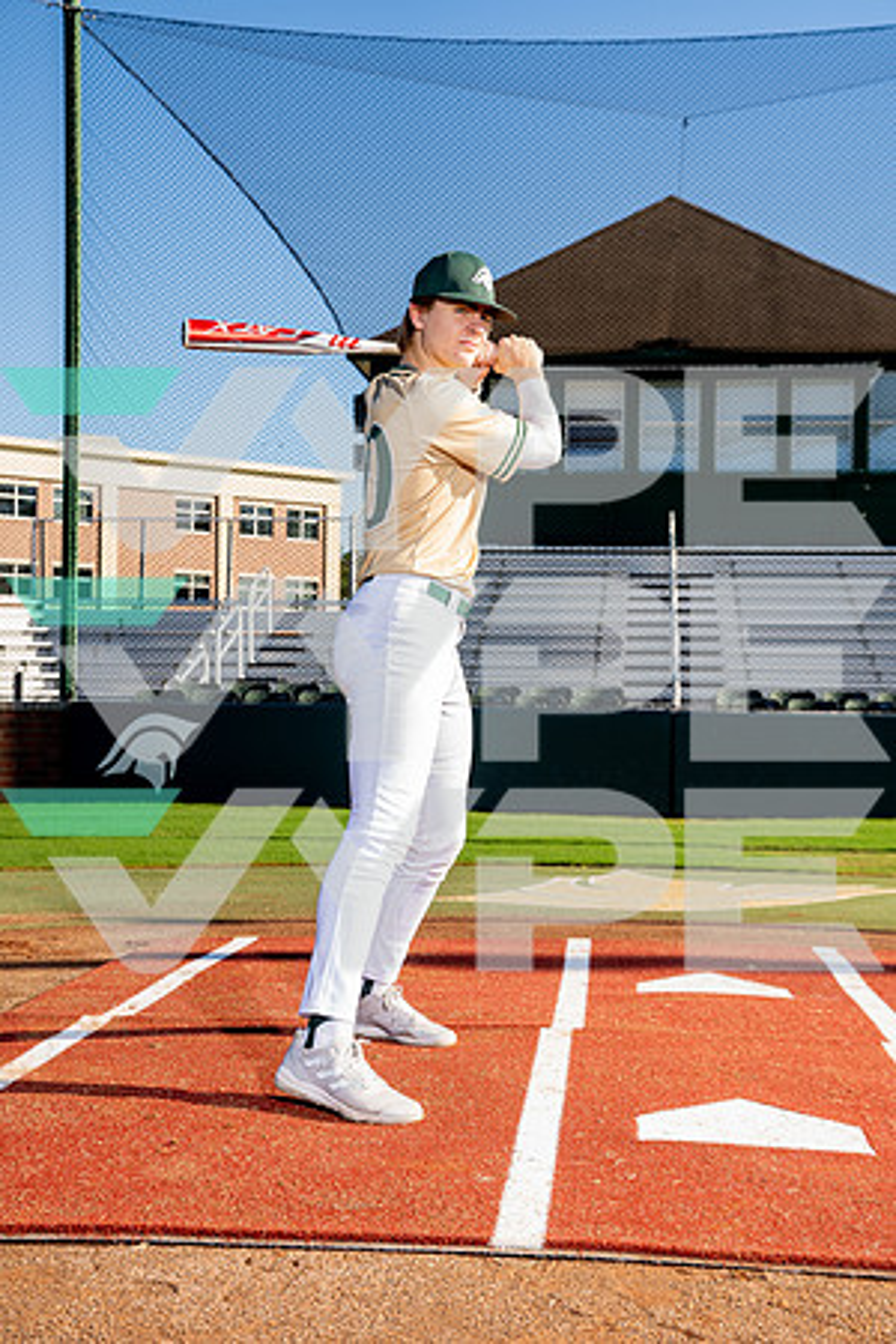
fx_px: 1941
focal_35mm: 52
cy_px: 672
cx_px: 448
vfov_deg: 38.2
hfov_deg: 26.0
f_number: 5
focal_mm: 52
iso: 100
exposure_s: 1/250
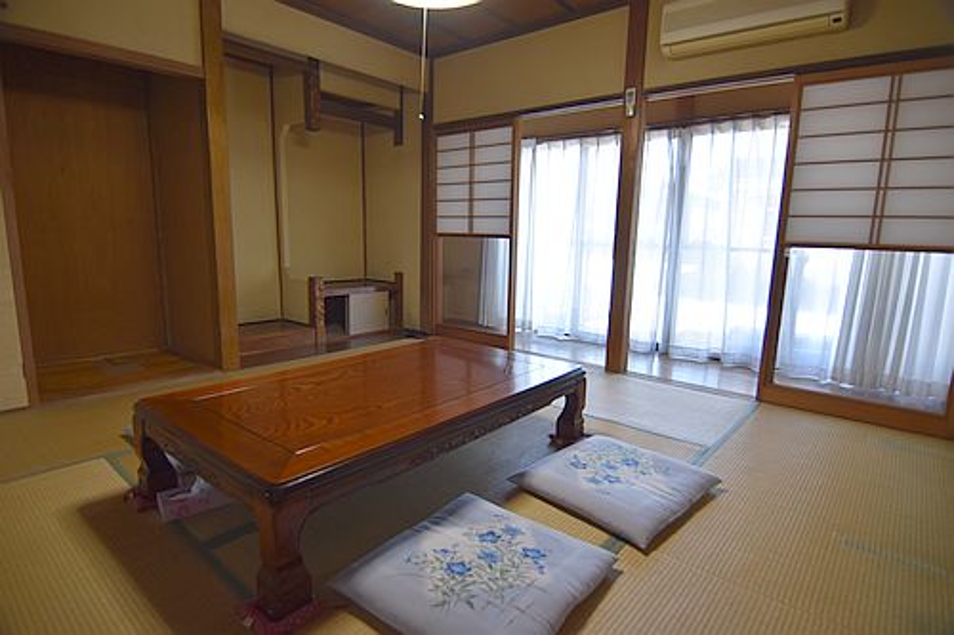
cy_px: 318
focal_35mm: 18
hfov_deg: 90.0
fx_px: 477
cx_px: 477
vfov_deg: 67.3
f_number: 4
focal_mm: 12
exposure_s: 1/60
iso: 400
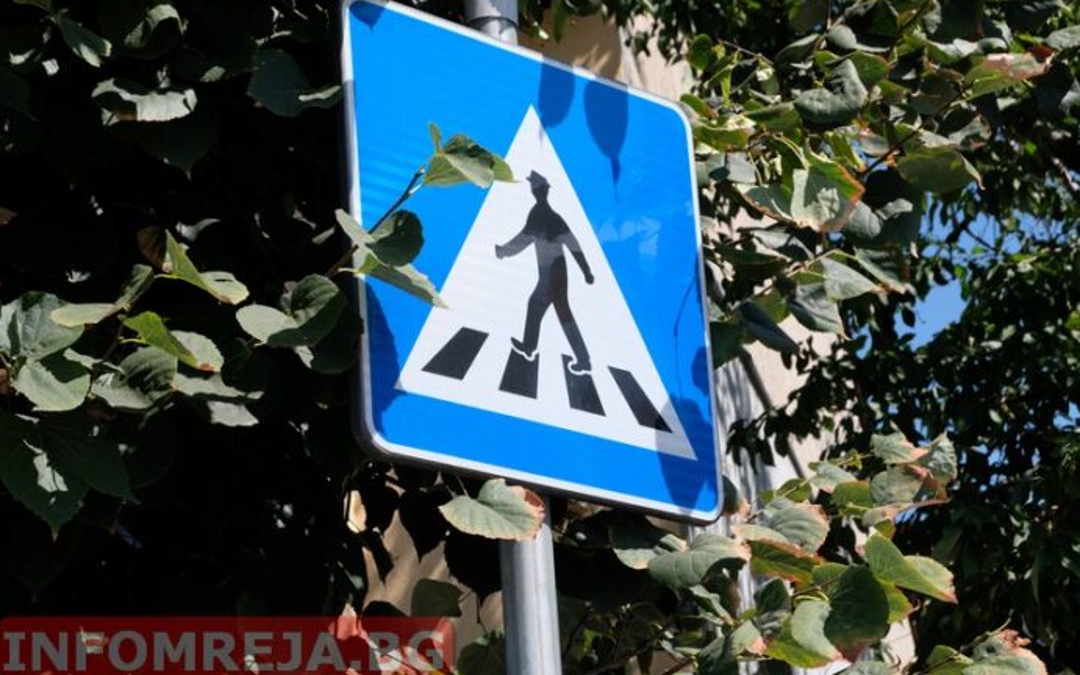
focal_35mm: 77
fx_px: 2267
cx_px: 539
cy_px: 324
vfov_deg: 16.9
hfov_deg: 26.8
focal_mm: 50
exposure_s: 1/450
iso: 400
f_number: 9
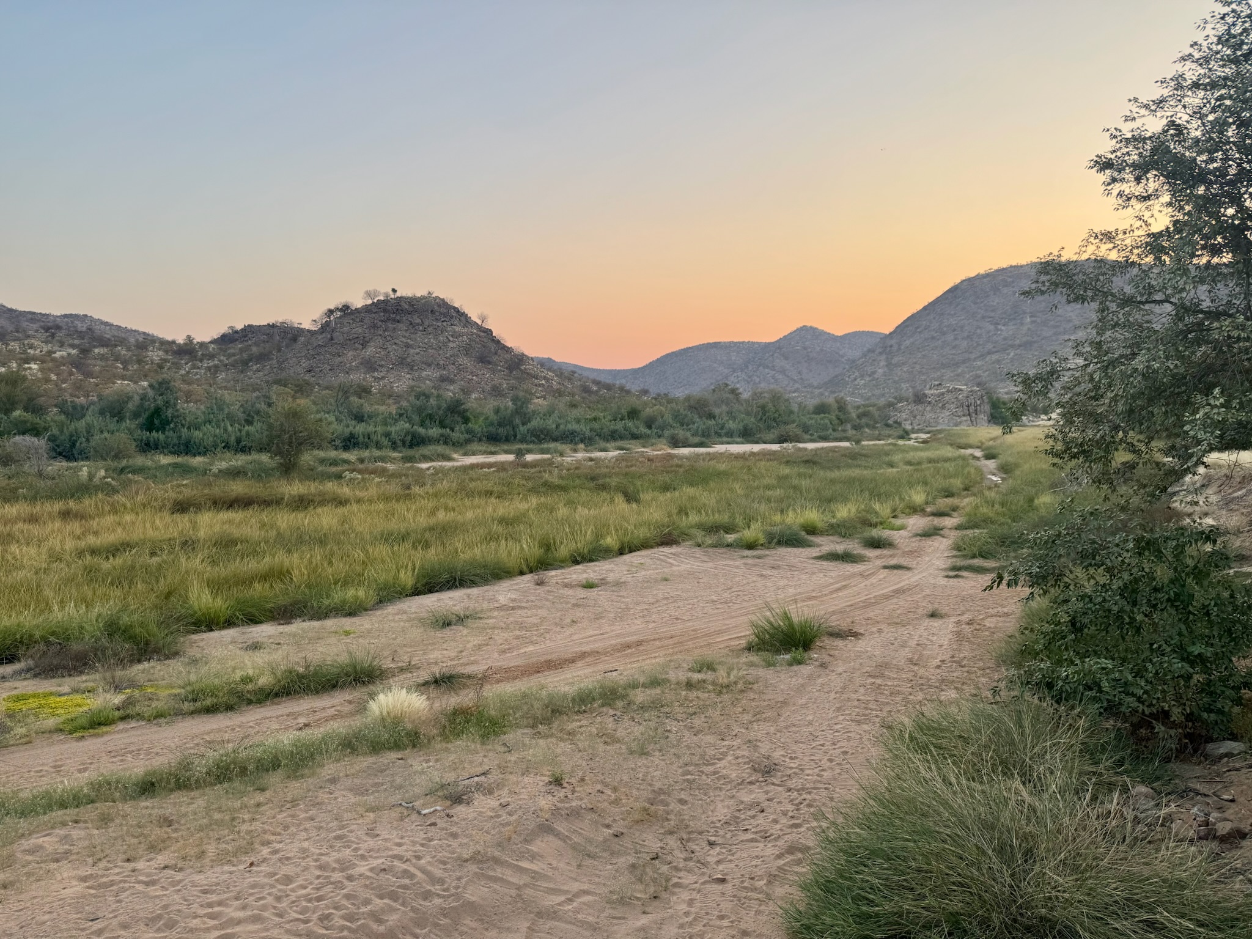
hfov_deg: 71.6
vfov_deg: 56.8
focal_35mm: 24
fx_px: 868
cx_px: 626
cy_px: 470
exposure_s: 1/495
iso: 80
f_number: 1.78
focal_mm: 6.76
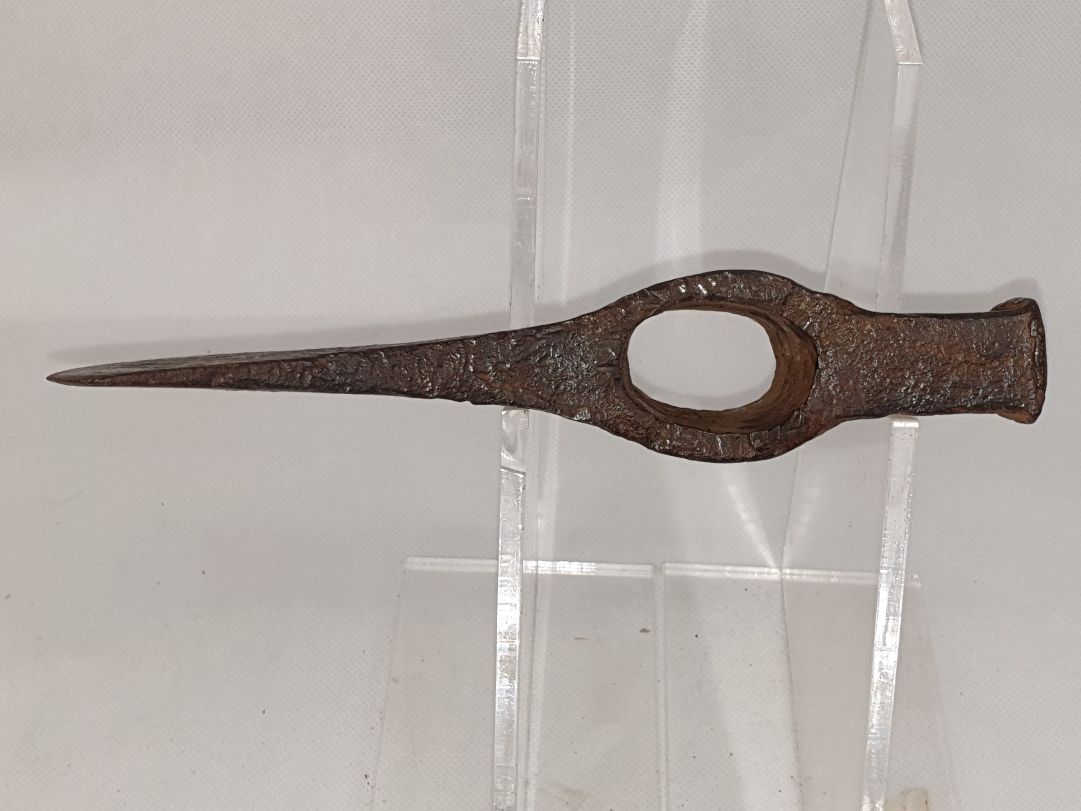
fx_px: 812
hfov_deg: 67.3
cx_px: 540
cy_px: 406
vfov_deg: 53.1
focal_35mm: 26
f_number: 2.4
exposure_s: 1/103
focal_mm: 4.3
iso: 50
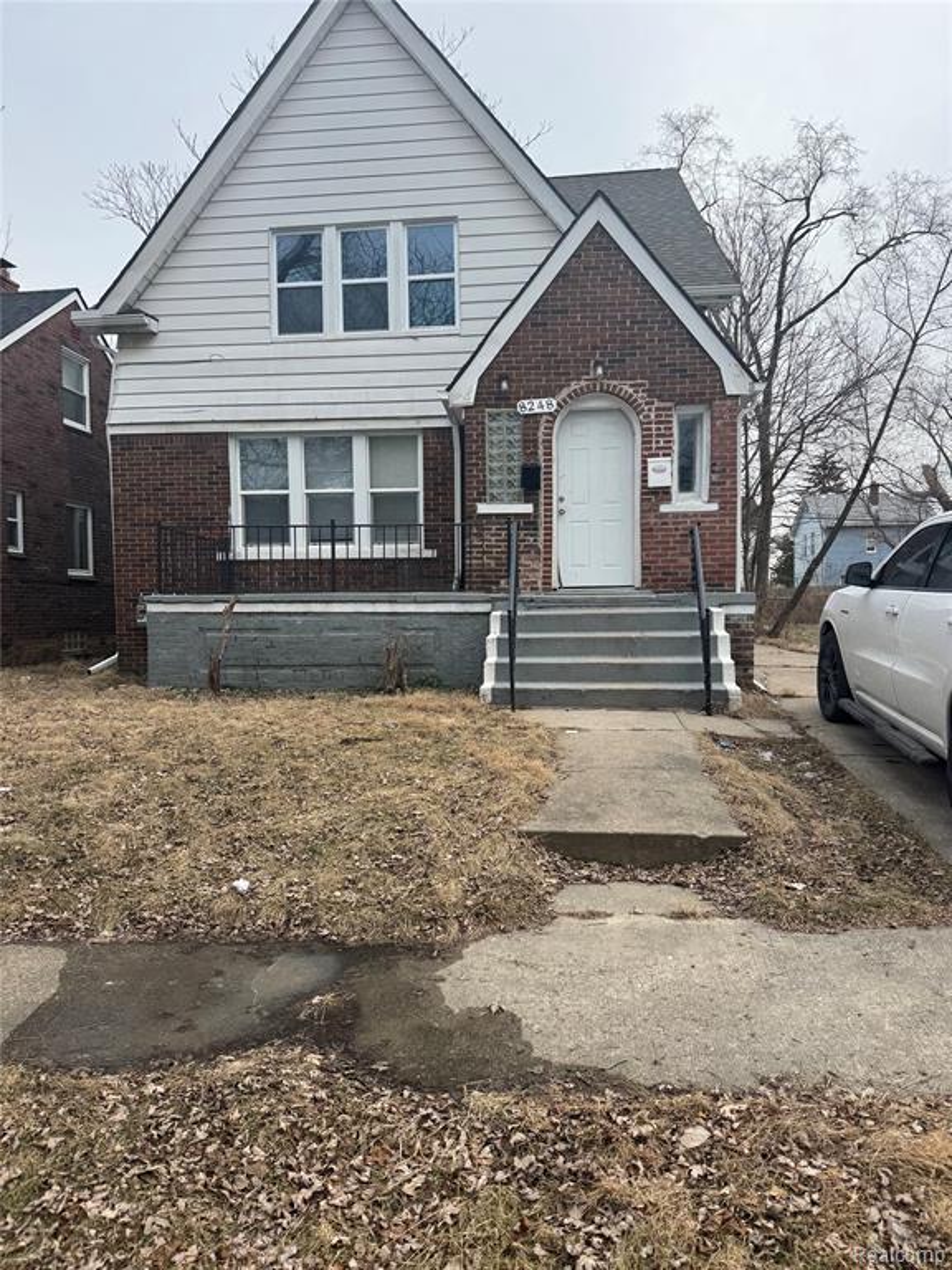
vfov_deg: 71.6
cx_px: 476
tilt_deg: -2.0
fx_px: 880
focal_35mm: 24
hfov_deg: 56.8
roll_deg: +0.8
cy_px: 635
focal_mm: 6.76
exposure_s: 1/2105
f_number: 1.78
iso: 80
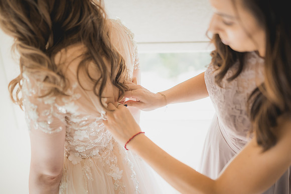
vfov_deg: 34.7
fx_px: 311
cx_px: 146
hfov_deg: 50.2
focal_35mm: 38
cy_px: 97
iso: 400
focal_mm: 35
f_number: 1.4
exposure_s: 1/1000
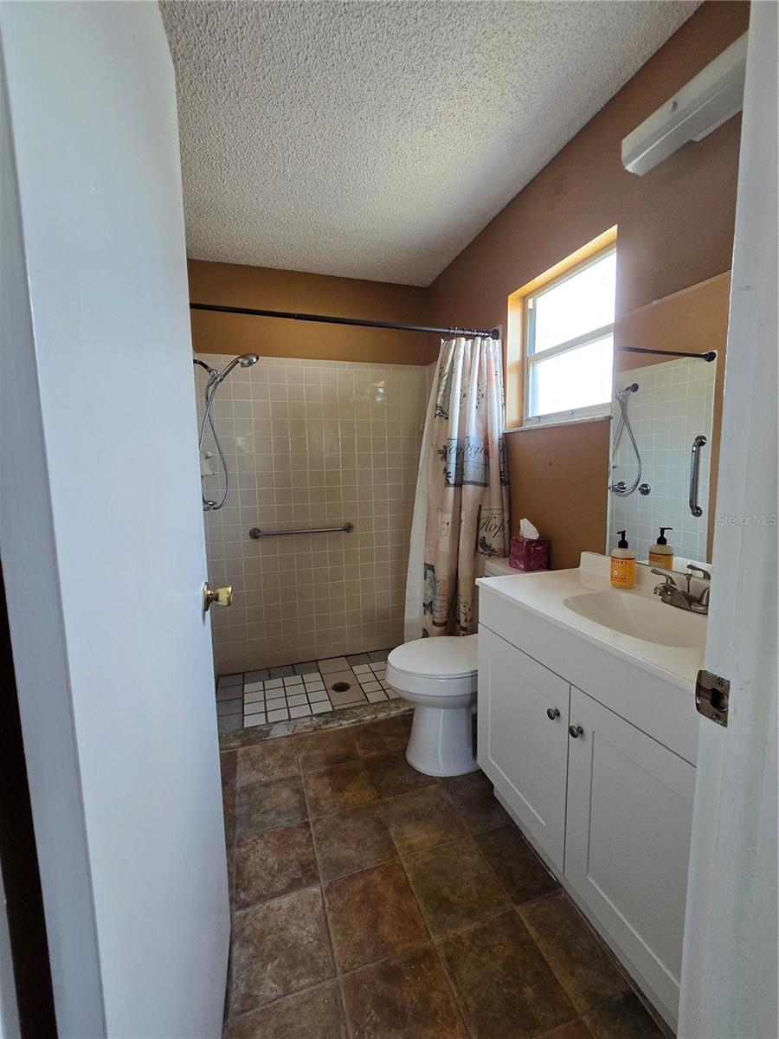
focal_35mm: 13
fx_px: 390
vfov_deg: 106.2
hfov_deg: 89.9
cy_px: 520
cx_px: 390
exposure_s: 1/60
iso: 200
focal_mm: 2.2
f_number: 2.2
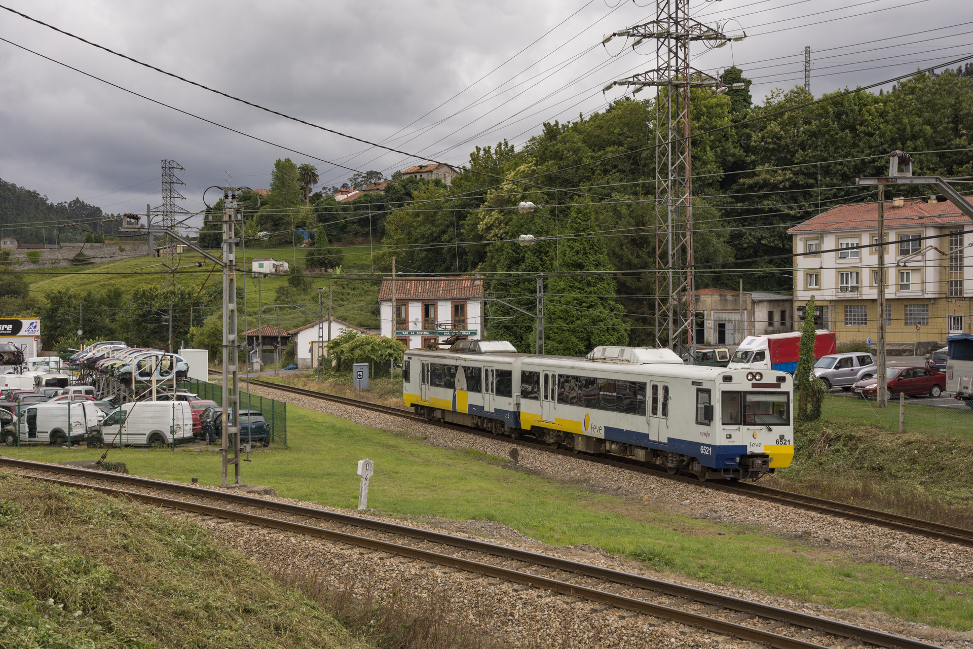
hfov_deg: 37.9
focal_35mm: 52
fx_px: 1419
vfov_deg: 25.8
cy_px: 324
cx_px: 486
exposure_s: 1/500
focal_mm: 35
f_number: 5.6
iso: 250
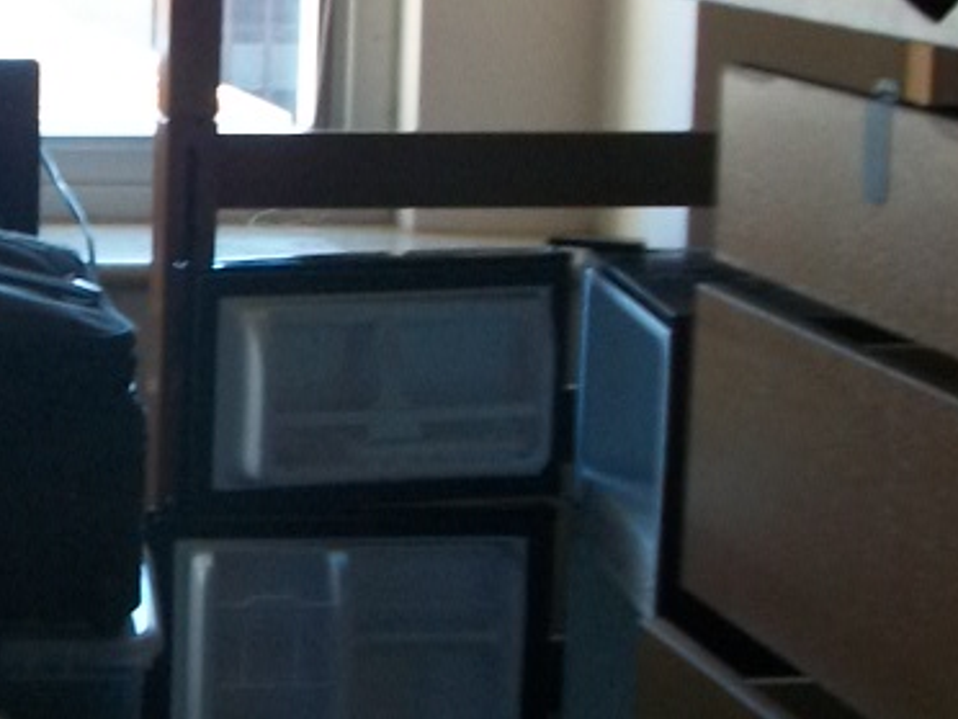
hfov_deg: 16.4
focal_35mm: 110
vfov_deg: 13.5
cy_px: 286
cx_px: -466
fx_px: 3044
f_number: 2.9
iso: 80
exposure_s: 1/40
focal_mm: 5.7
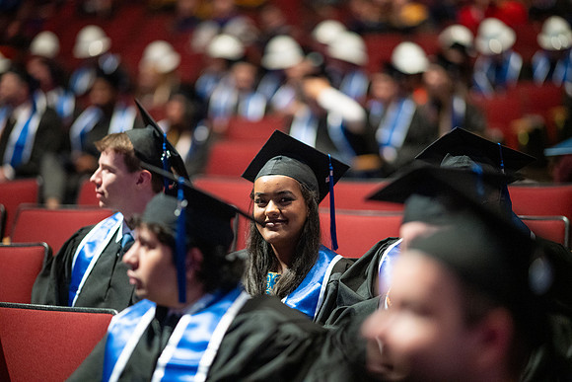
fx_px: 1669
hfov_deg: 19.5
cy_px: 191
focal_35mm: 105
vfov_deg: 13.0
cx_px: 286
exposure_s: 1/200
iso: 3200
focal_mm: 105
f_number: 1.4
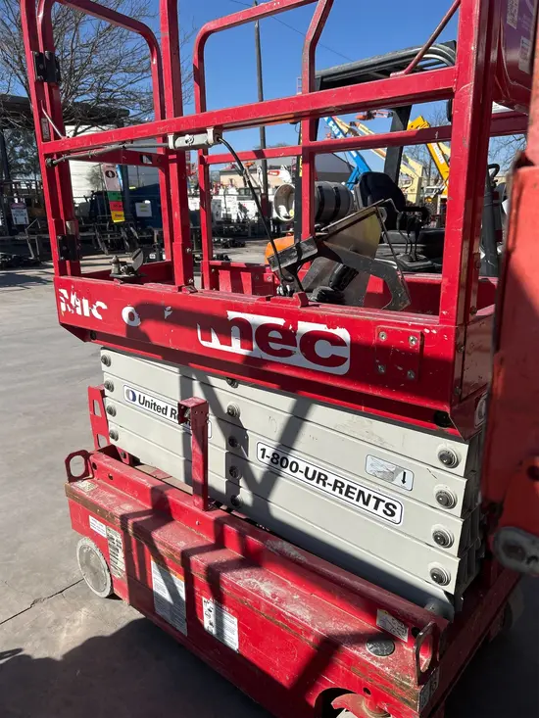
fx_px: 540
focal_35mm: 26
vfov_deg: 67.3
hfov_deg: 53.1
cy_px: 359
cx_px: 270
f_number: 1.5
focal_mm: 5.7
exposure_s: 1/5319
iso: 50
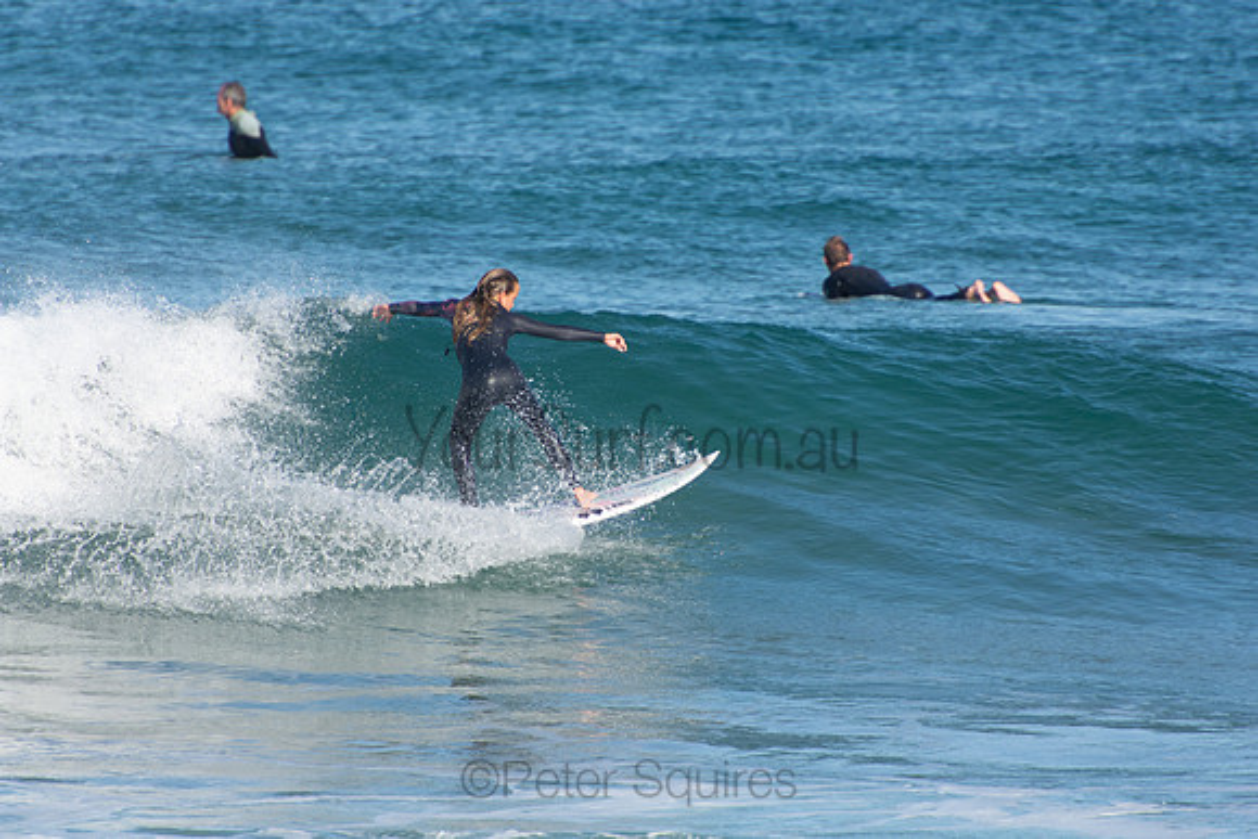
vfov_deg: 2.3
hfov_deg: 3.4
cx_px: 629
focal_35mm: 600
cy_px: 420
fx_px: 20971
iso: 320
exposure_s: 1/1250
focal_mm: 400
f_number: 5.6
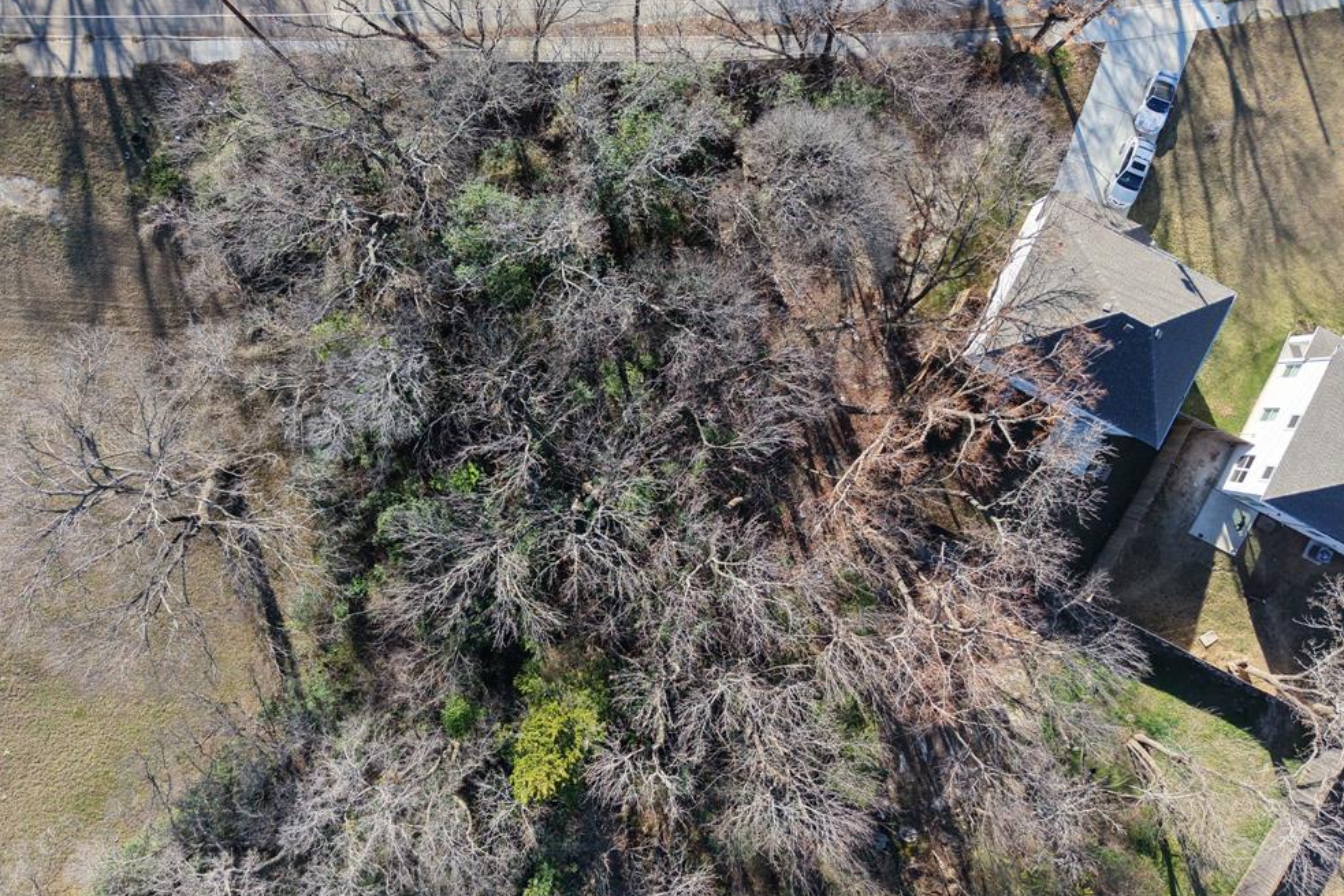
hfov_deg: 69.4
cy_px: 397
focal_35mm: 26
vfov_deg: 49.4
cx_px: 655
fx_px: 970
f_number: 1.8
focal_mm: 8.67
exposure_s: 1/725
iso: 100
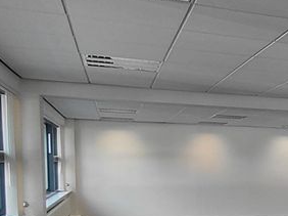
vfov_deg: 22.5
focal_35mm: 63
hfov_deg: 25.3
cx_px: 401
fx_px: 524
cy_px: 206
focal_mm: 1.64
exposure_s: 1/100
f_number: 2.2
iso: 64
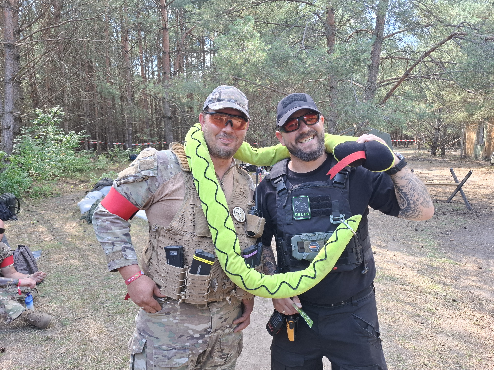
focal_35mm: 23
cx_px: 247
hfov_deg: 73.9
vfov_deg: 58.9
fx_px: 328
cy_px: 185
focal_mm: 5.54
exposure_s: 1/100
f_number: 1.8
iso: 50
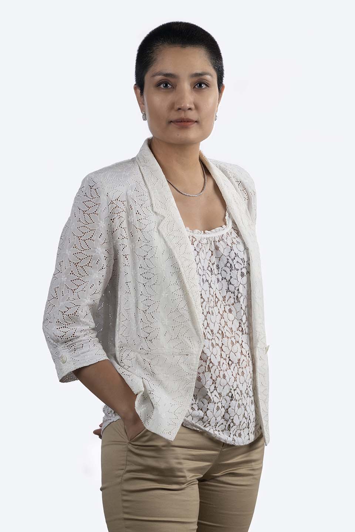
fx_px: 1553
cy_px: 266
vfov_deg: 19.5
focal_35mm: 105
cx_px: 178
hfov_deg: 13.0
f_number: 9
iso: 100
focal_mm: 105
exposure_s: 1/250
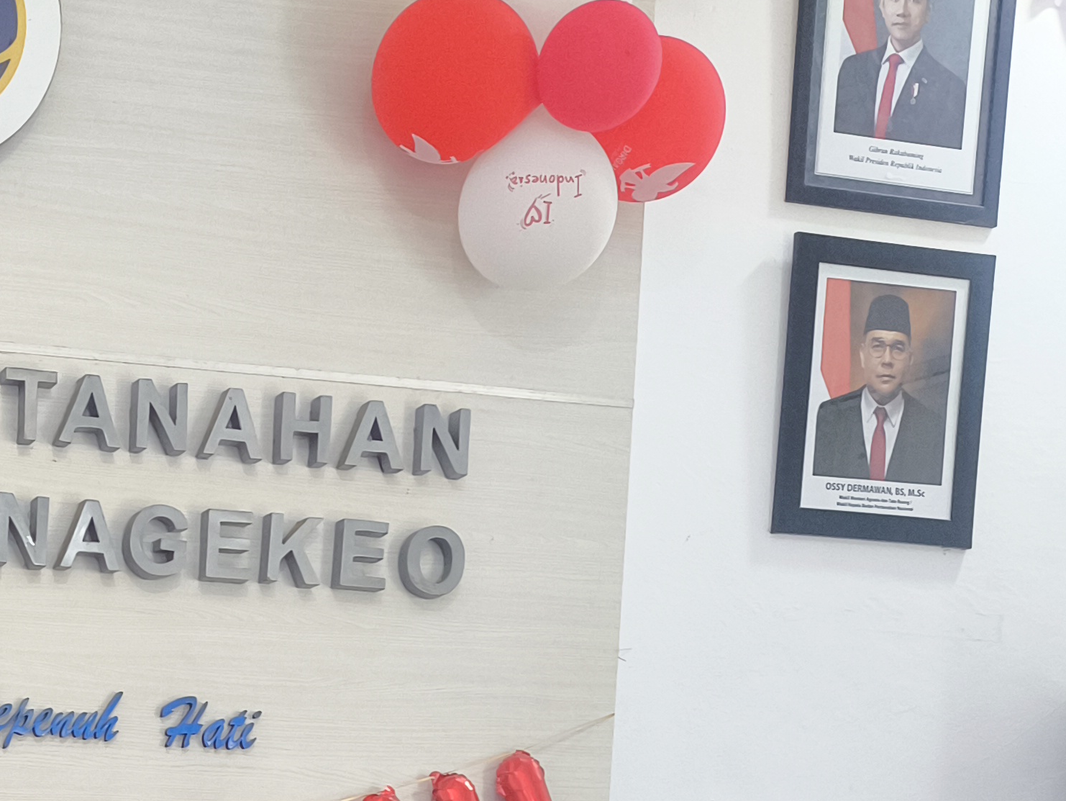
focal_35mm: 78
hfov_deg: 23.3
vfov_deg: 17.0
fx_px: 2403
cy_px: 1224
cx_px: -145
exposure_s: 1/50
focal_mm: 4.71
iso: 250
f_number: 1.7
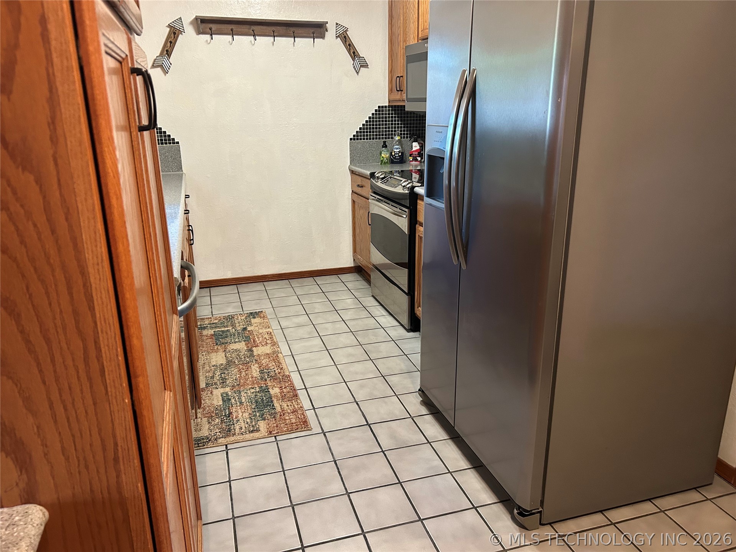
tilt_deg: -16.8
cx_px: 368
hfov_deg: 67.3
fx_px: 553
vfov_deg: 53.1
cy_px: 276
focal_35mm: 26
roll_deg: +1.5
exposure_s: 1/60
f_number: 1.5
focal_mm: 5.7
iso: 400
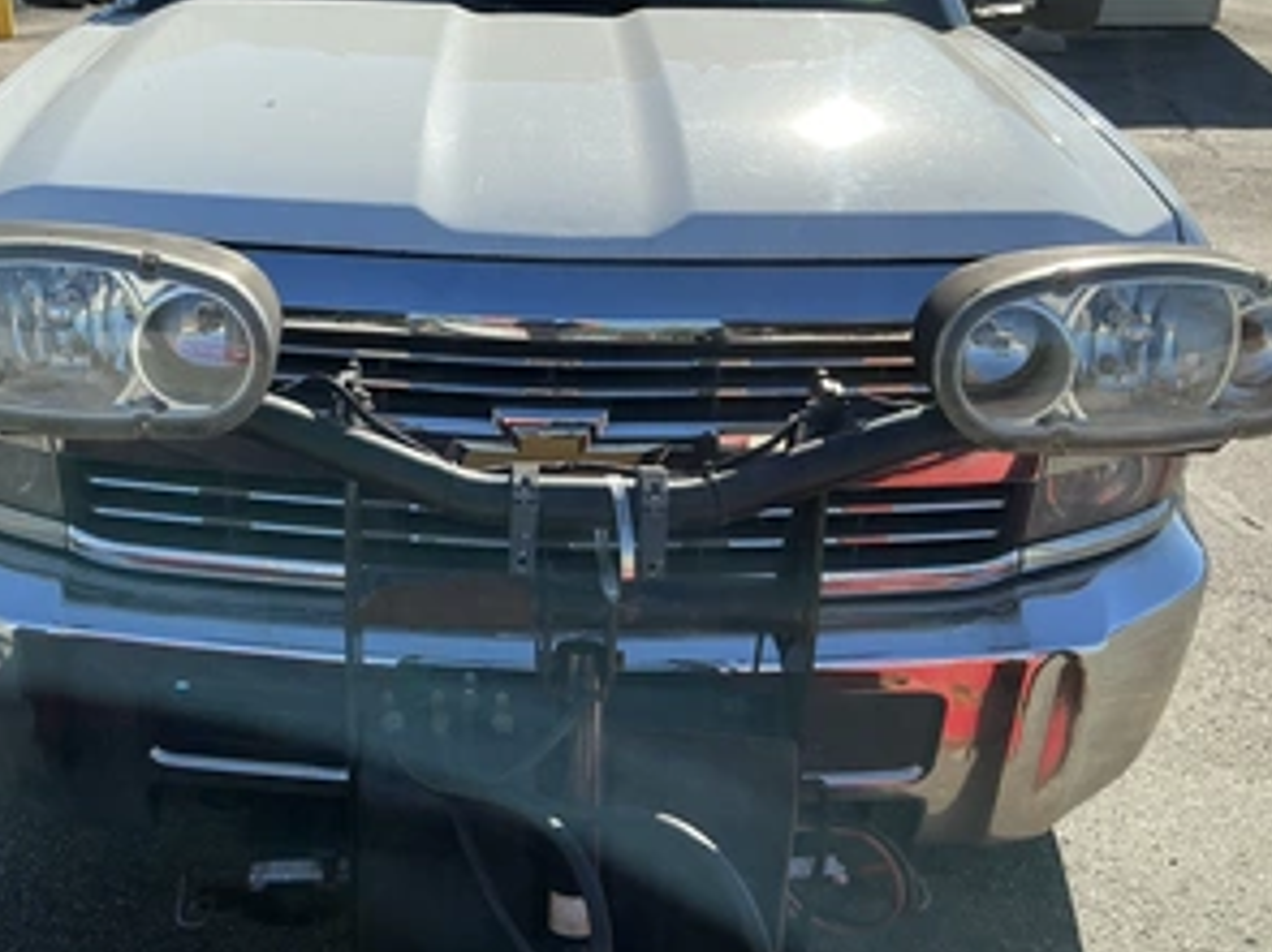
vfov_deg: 37.6
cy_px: 409
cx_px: 513
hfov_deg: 48.7
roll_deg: -0.2
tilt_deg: -19.9
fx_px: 1396
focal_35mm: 38
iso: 25
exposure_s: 1/1279
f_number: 1.8
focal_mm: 3
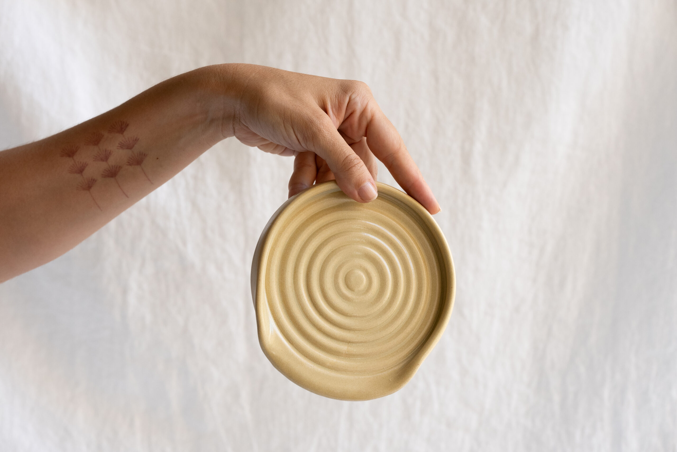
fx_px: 1599
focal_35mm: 85
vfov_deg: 16.1
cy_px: 226
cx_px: 338
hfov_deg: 23.9
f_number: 5.6
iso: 800
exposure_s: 1/200
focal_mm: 85
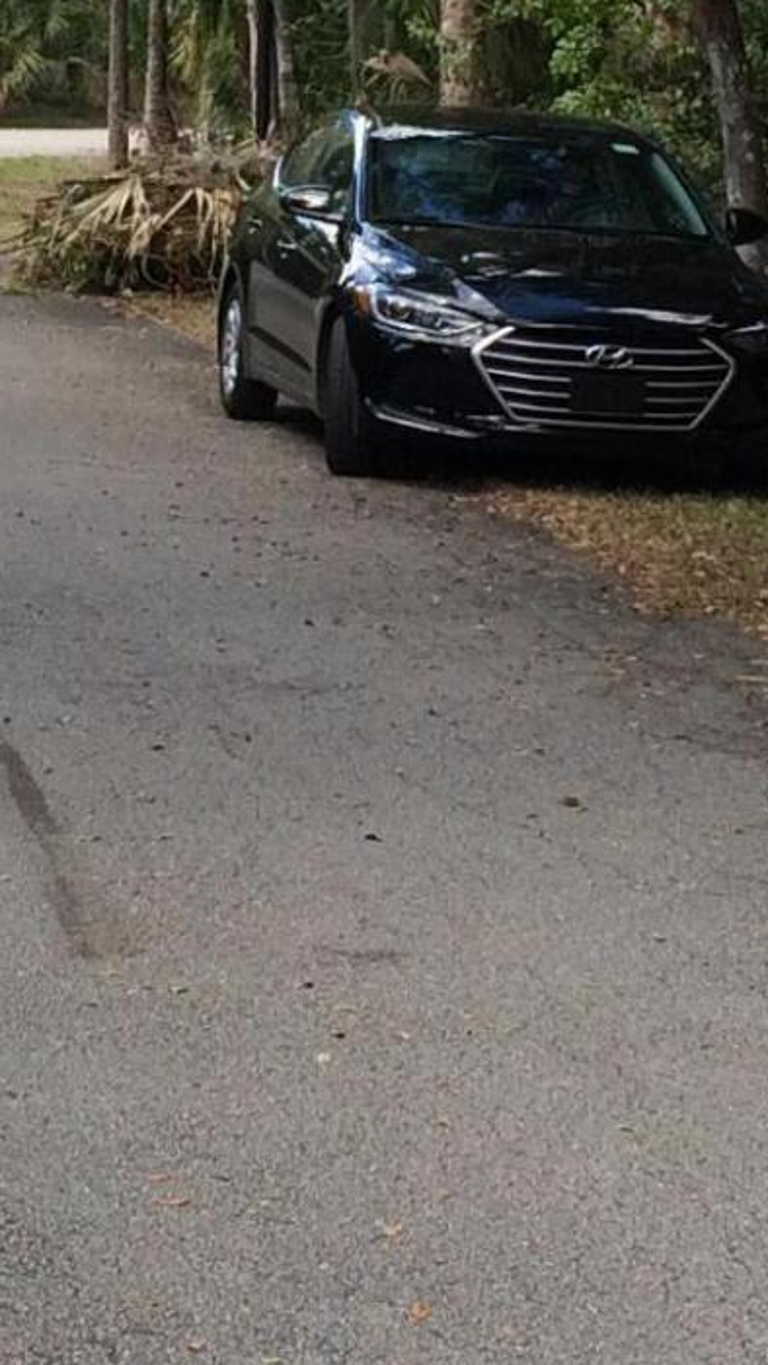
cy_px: 94
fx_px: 4704
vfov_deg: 16.3
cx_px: 214
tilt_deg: -1.0
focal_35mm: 130
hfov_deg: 9.3
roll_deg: +0.7
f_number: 2.2
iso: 32
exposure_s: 1/419
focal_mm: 4.15
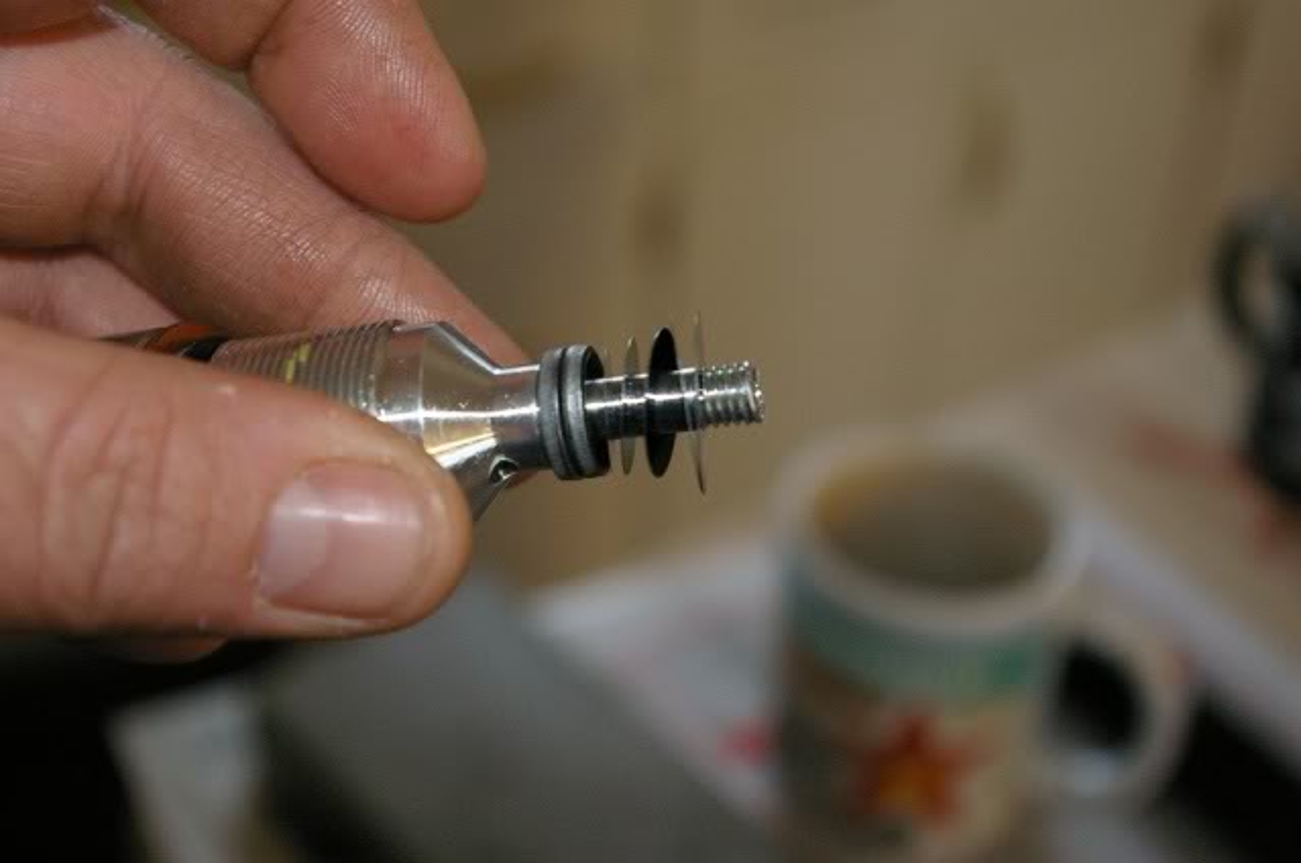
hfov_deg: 33.4
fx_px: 2165
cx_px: 650
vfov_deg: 22.5
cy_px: 432
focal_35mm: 60
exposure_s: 1/60
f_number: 5.6
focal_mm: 40
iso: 1600
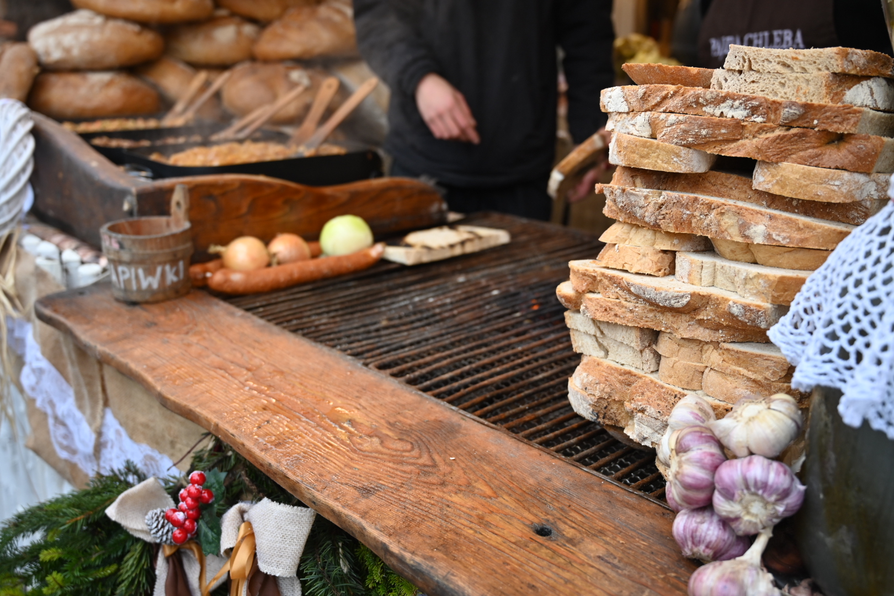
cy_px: 298
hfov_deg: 53.1
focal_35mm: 36
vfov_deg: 36.9
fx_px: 894
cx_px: 447
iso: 400
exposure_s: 1/250
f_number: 4
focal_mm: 36
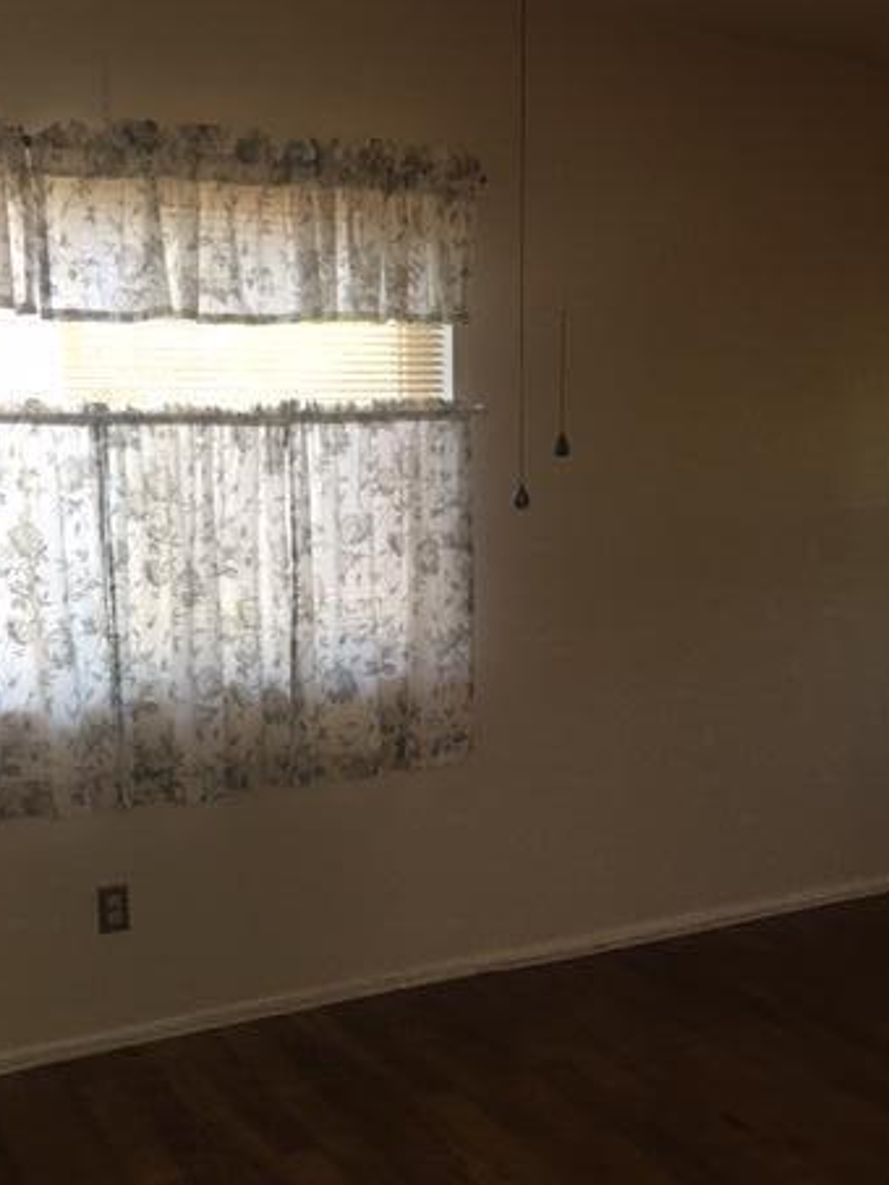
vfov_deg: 45.6
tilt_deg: -8.8
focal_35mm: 41
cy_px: 683
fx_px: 1403
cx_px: 426
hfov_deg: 35.1
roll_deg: +1.0
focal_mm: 4.15
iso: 32
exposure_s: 1/15
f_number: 2.2
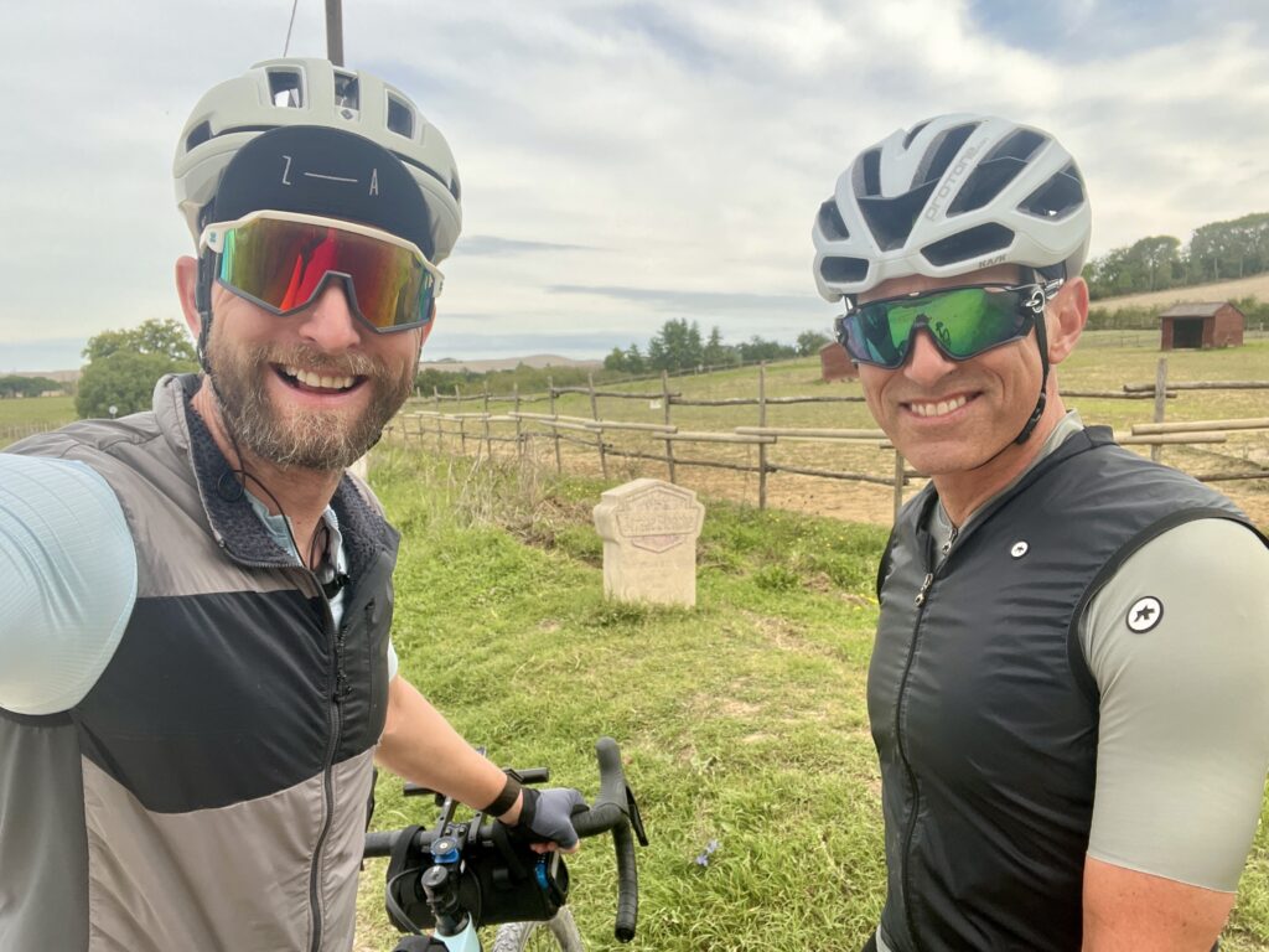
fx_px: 843
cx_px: 634
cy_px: 476
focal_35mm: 23
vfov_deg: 58.9
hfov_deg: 73.9
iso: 32
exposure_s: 1/413
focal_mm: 2.71
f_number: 2.2
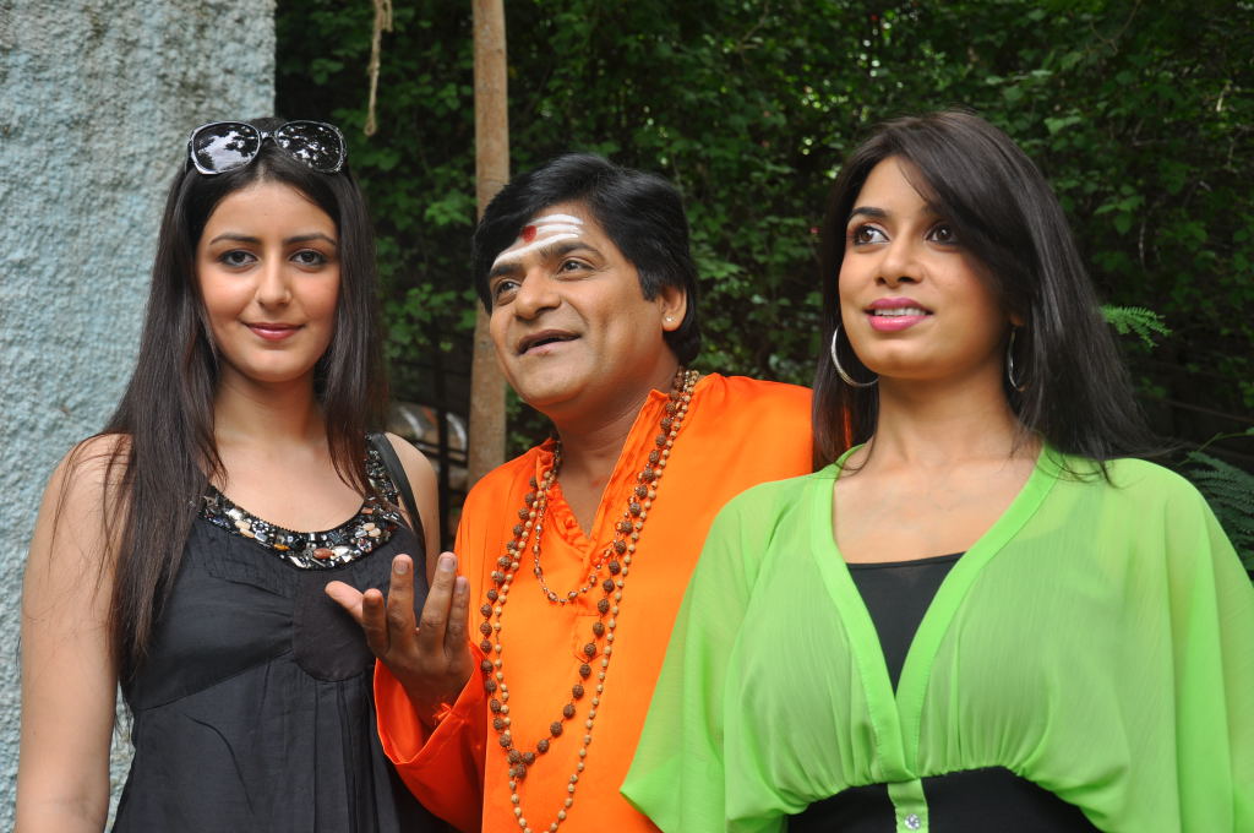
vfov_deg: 22.6
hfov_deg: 33.4
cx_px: 627
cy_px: 416
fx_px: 2087
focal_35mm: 60
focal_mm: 40
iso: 250
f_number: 6.3
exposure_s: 1/125
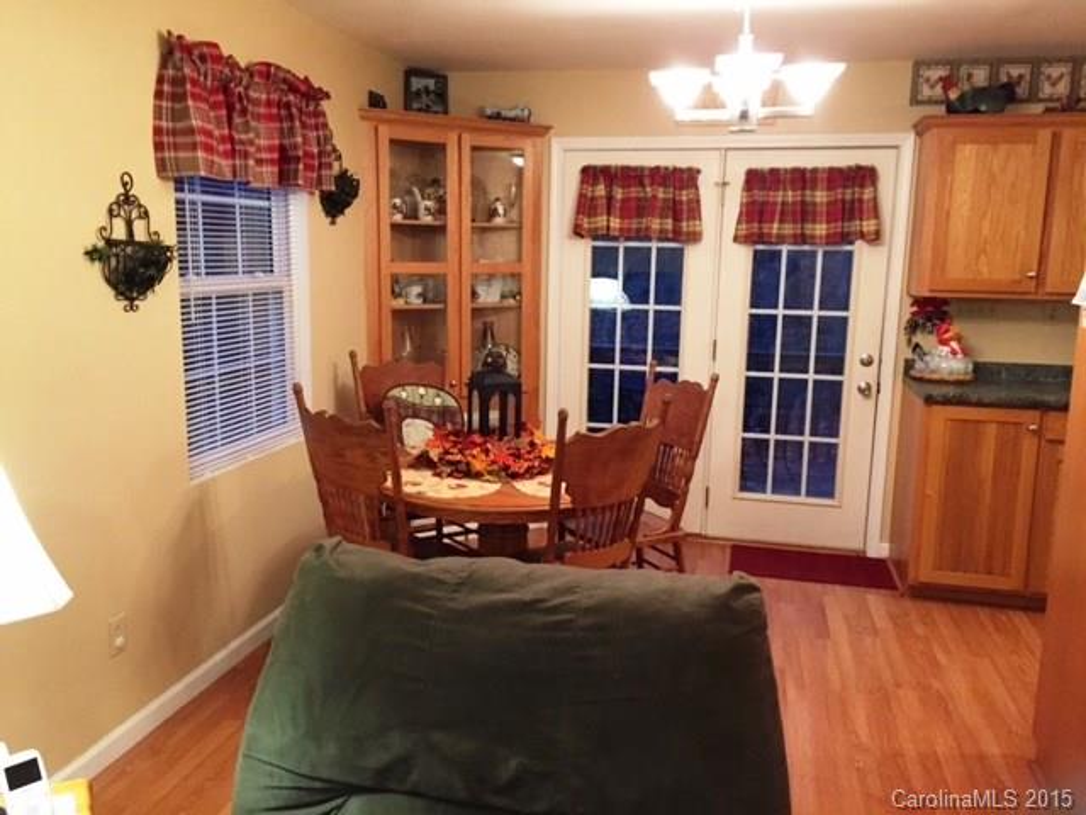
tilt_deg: -10.0
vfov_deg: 48.2
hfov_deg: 61.7
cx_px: 543
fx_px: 910
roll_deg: -1.3
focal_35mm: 29
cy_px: 408
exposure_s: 1/30
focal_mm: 4.15
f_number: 2.2
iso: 250
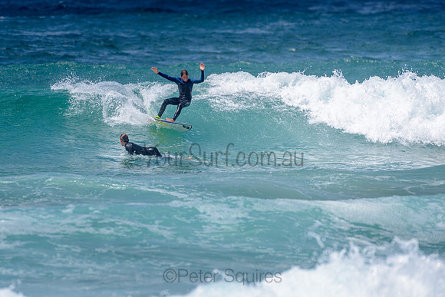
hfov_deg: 3.4
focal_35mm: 614
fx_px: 7594
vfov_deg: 2.2
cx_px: 173
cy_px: 117
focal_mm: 500
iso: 80
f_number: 5.6
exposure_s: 1/2000
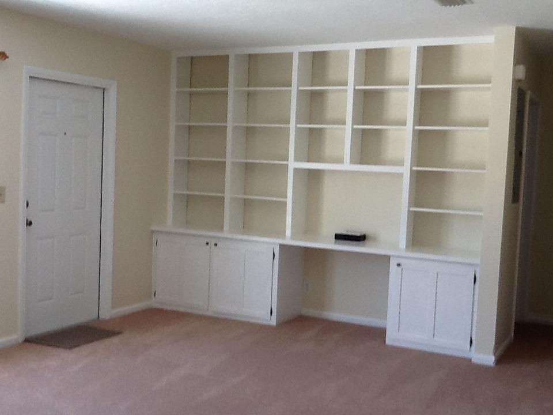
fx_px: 703
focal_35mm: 44
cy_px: 208
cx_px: 276
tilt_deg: -8.8
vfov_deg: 32.9
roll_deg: -3.2
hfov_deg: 42.9
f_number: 2.4
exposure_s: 1/60
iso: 40
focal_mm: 2.03
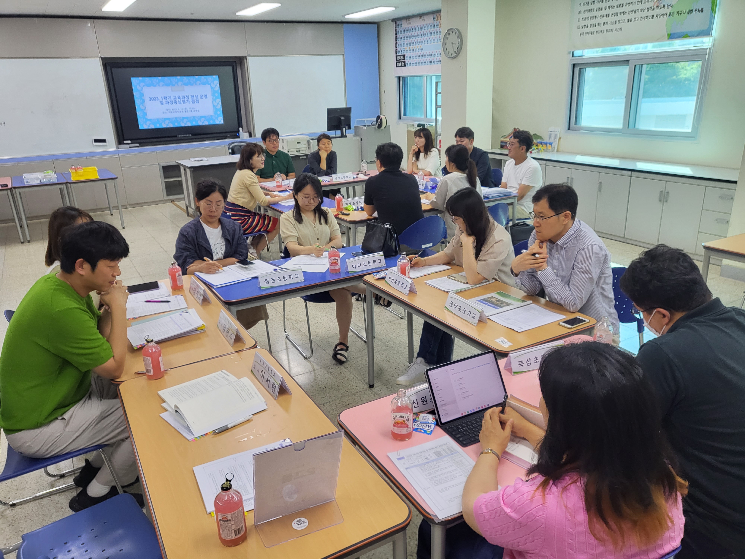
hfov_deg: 67.3
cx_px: 372
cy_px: 280
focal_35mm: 26
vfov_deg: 53.1
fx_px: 560
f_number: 1.8
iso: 160
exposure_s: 1/120
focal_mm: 4.25
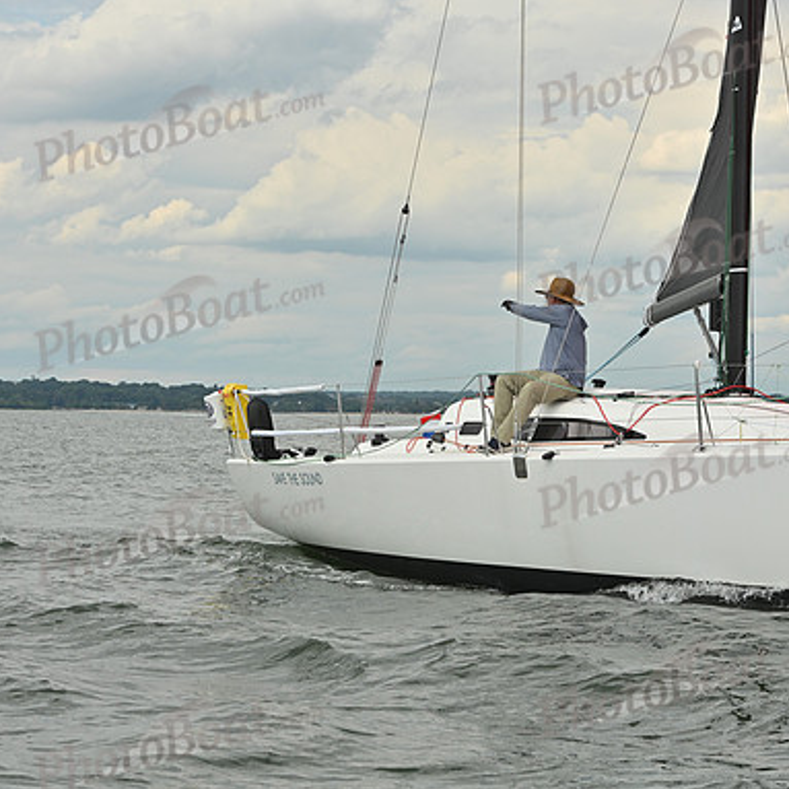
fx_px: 2656
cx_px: 433
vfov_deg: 16.9
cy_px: 397
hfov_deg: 16.9
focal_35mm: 103
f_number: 8
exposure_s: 1/1250
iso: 320
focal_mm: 80
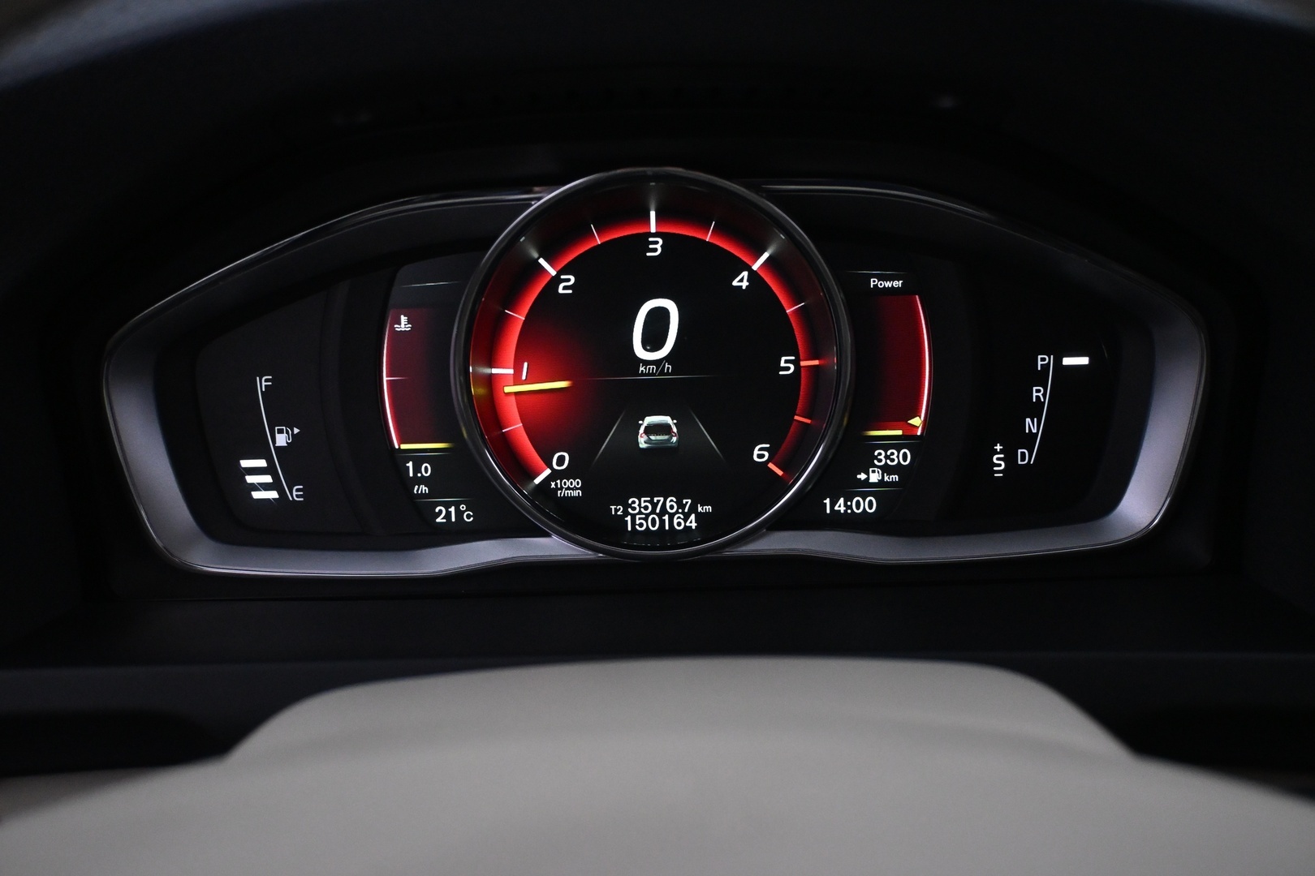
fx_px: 1507
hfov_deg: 47.2
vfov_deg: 32.4
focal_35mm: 41
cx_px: 658
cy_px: 438
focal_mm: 27.5
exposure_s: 1/60
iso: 3600
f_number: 4.5
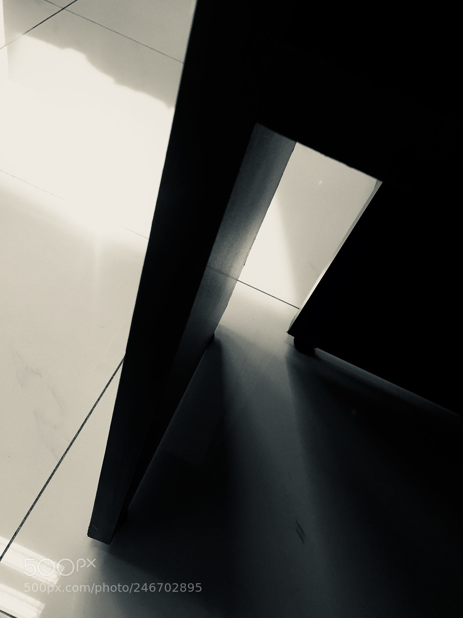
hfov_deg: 48.2
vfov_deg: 61.7
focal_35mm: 29
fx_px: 517
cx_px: 232
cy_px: 309
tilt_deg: -50.1
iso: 32
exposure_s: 1/30
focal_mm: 4.15
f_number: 2.2
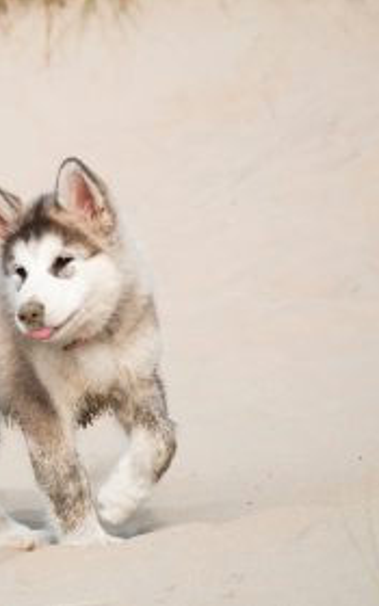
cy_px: 303
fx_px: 4029
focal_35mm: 244
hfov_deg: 5.4
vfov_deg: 8.6
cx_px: 26
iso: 200
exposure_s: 1/320
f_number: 7.1
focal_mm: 105
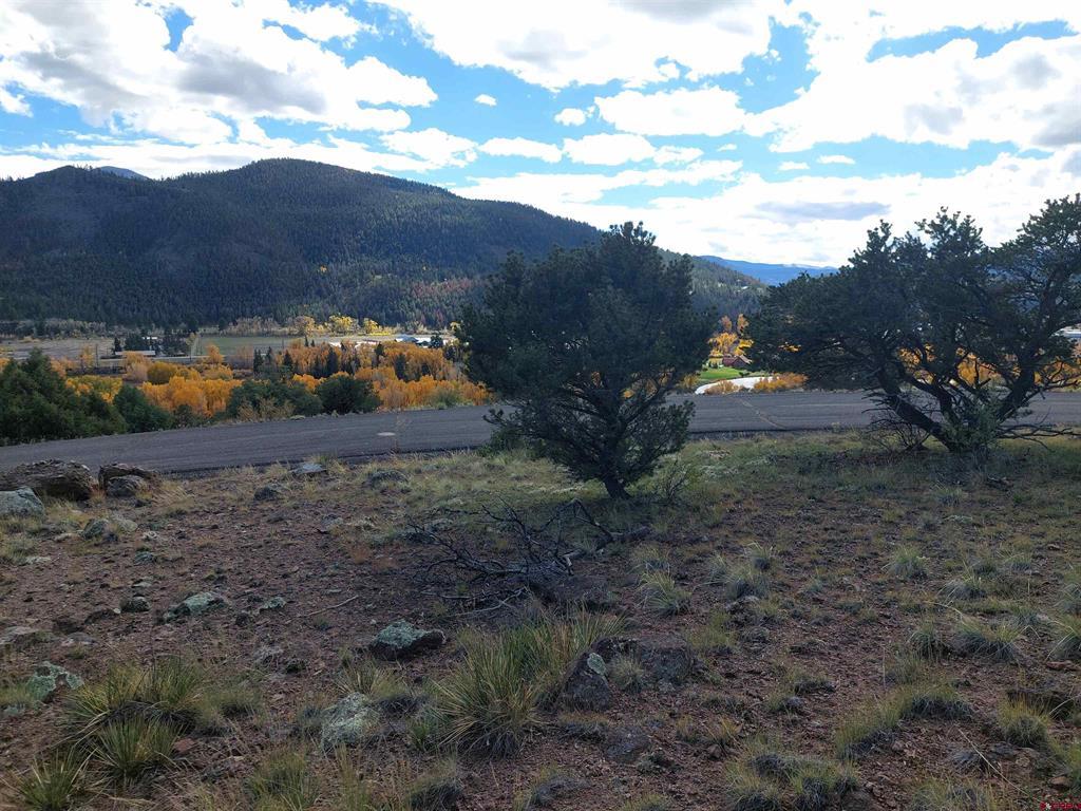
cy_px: 406
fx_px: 749
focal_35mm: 24
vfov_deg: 56.8
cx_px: 540
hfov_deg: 71.6
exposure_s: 1/1279
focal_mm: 5.23
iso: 40
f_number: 1.8
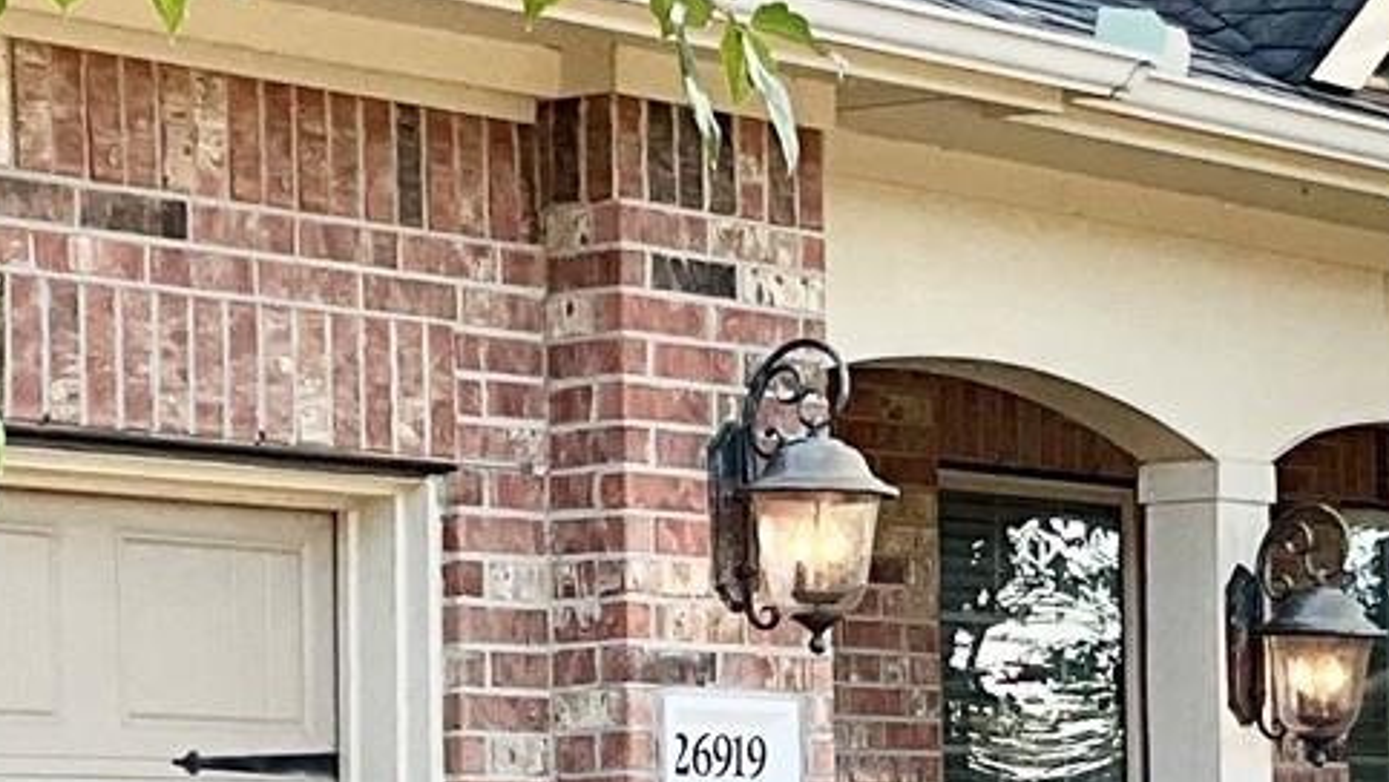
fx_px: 4937
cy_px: 676
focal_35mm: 134
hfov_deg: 15.9
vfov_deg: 9.0
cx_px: 1064
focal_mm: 3
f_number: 1.8
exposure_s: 1/378
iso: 25
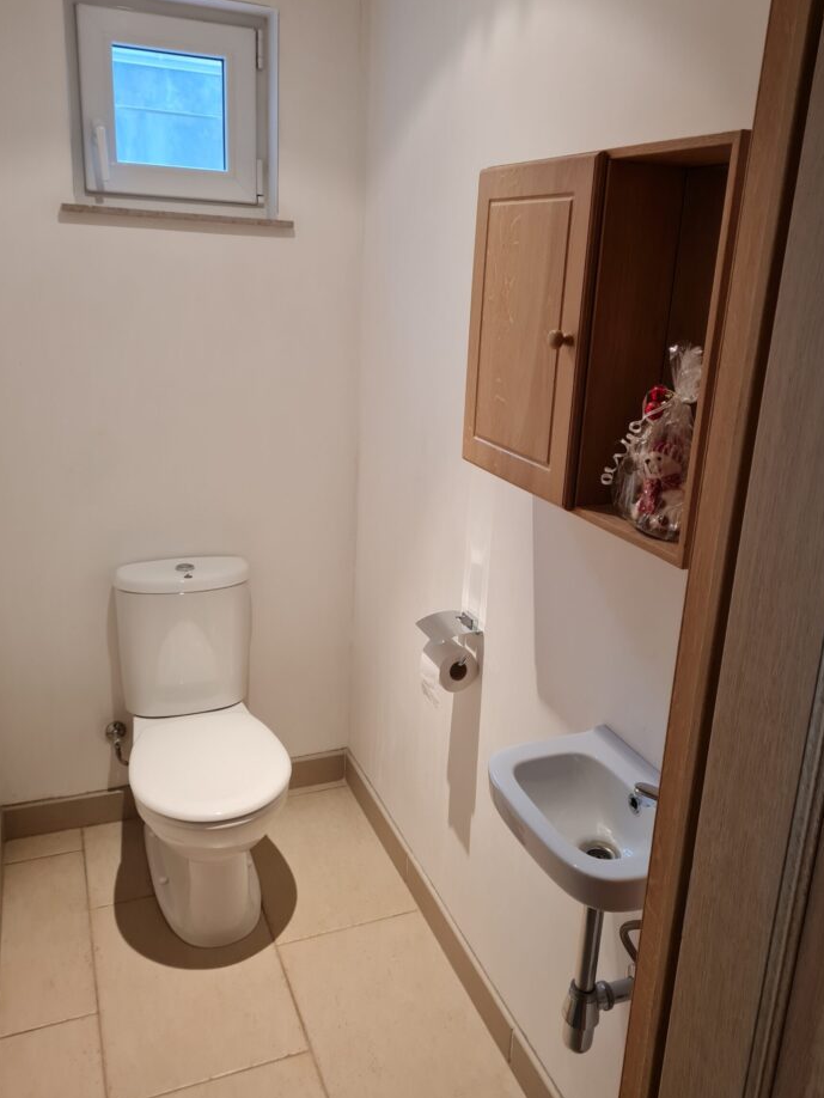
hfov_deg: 48.2
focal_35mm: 29
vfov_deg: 61.6
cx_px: 433
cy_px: 531
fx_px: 920
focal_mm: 5.4
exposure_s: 1/100
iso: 320
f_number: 1.8
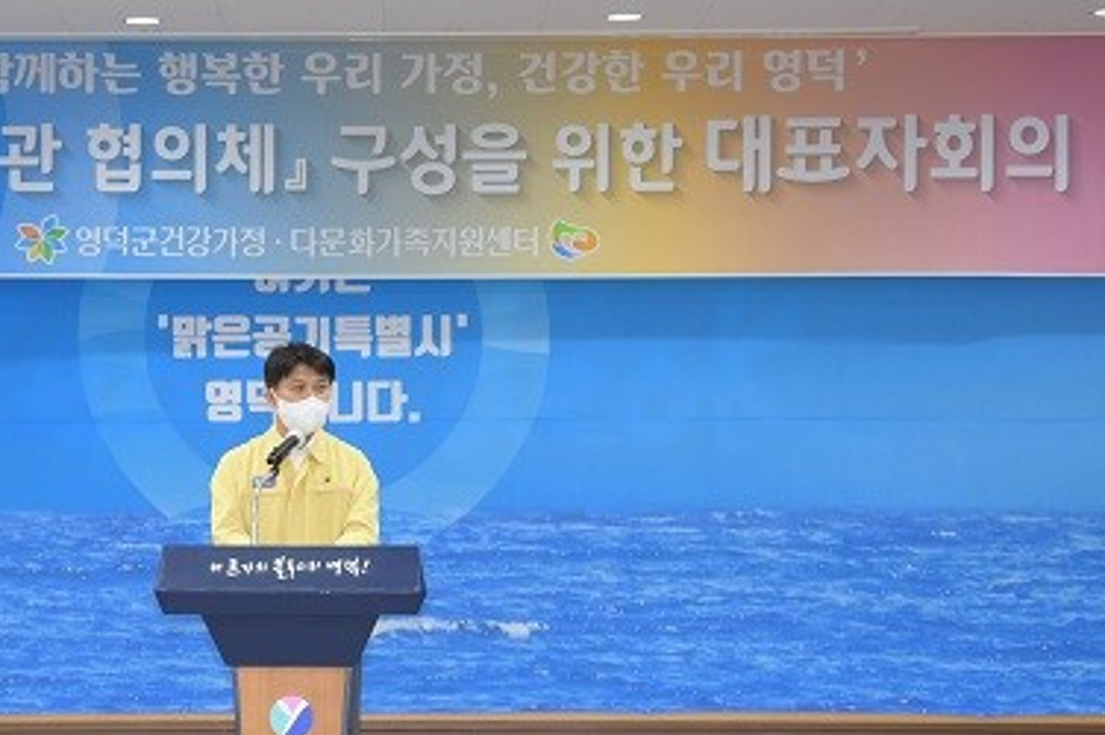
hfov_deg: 14.4
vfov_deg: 9.6
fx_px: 4355
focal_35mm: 142
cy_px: 400
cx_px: 323
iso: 2500
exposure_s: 1/200
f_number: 4
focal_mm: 92
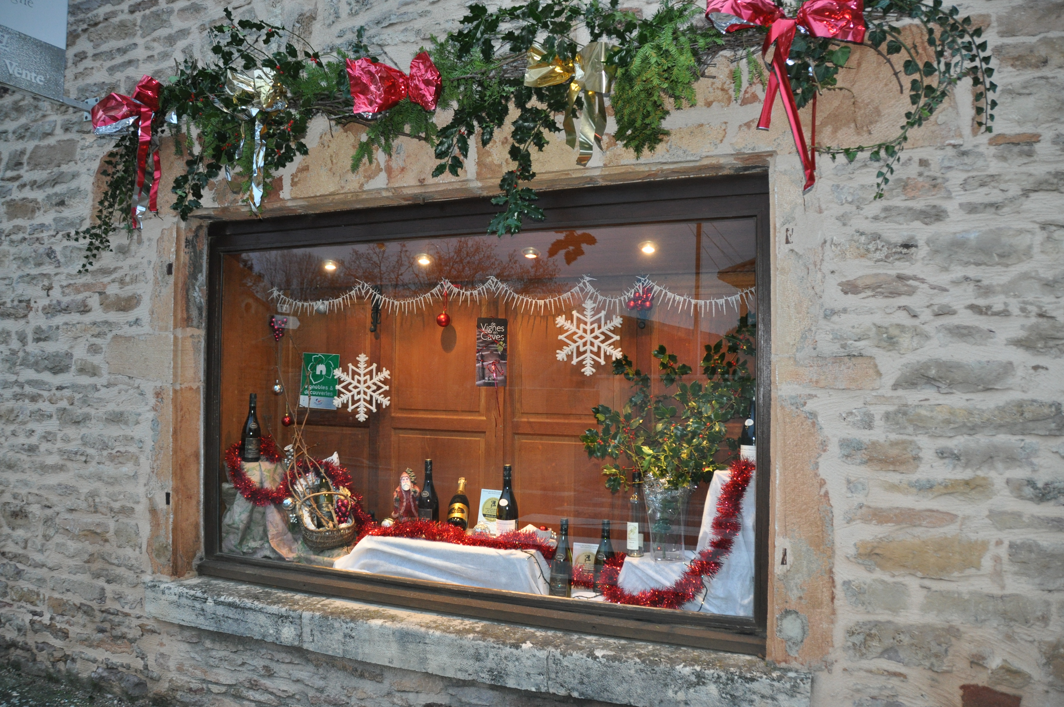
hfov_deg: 67.4
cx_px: 532
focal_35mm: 27
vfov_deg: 47.8
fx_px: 797
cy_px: 354
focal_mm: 18
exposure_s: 1/60
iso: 800
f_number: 3.5
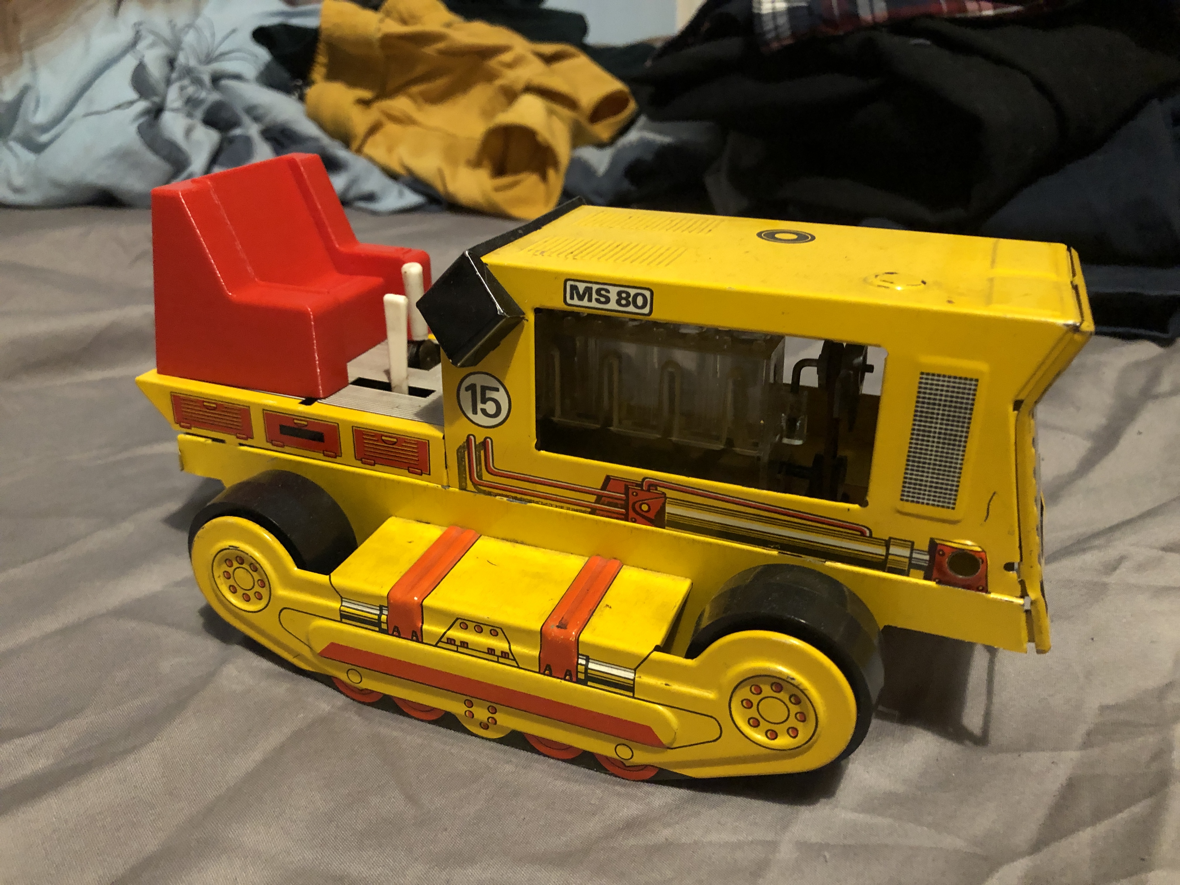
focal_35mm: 28
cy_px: 442
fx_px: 954
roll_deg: +1.6
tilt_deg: -25.0
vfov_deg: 49.7
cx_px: 590
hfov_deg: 63.4
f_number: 1.8
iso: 100
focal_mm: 3.99
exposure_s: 1/4
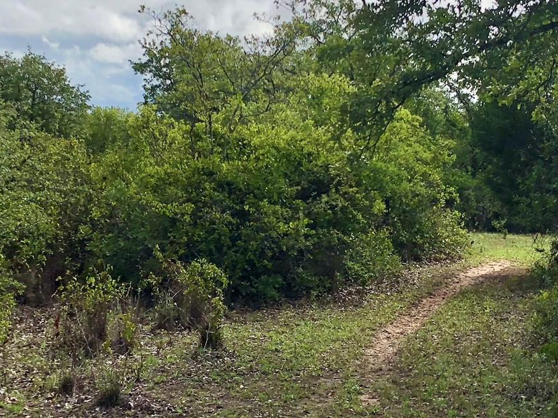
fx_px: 1080
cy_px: 199
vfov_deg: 21.9
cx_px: 307
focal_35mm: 67
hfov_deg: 29.0
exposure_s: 1/2525
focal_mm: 3.99
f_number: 1.8
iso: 25
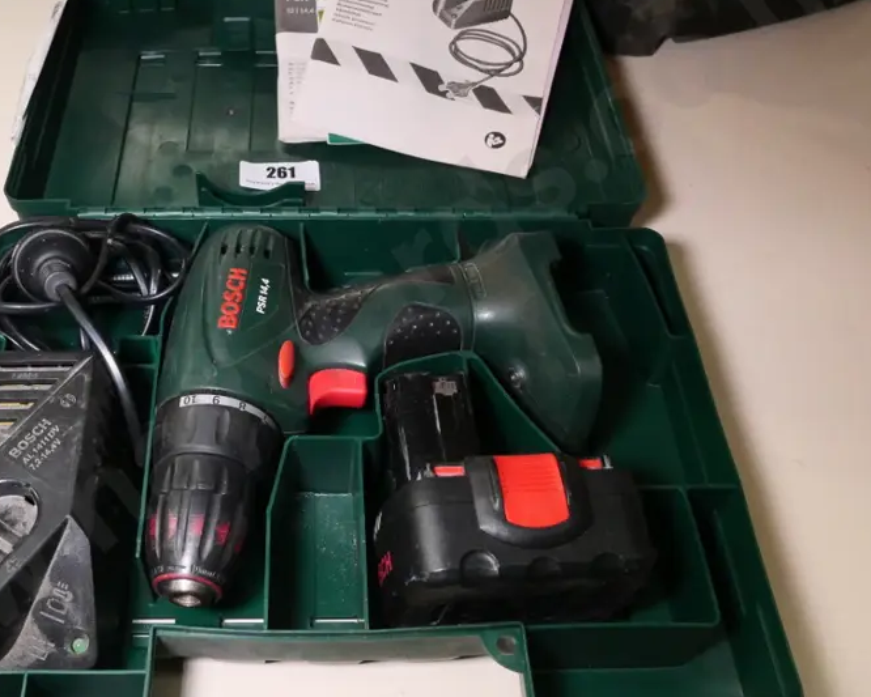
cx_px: 326
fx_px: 928
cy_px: 341
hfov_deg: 49.8
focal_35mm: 36
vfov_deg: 41.2
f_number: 4.5
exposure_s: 1/320
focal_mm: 12
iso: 3200
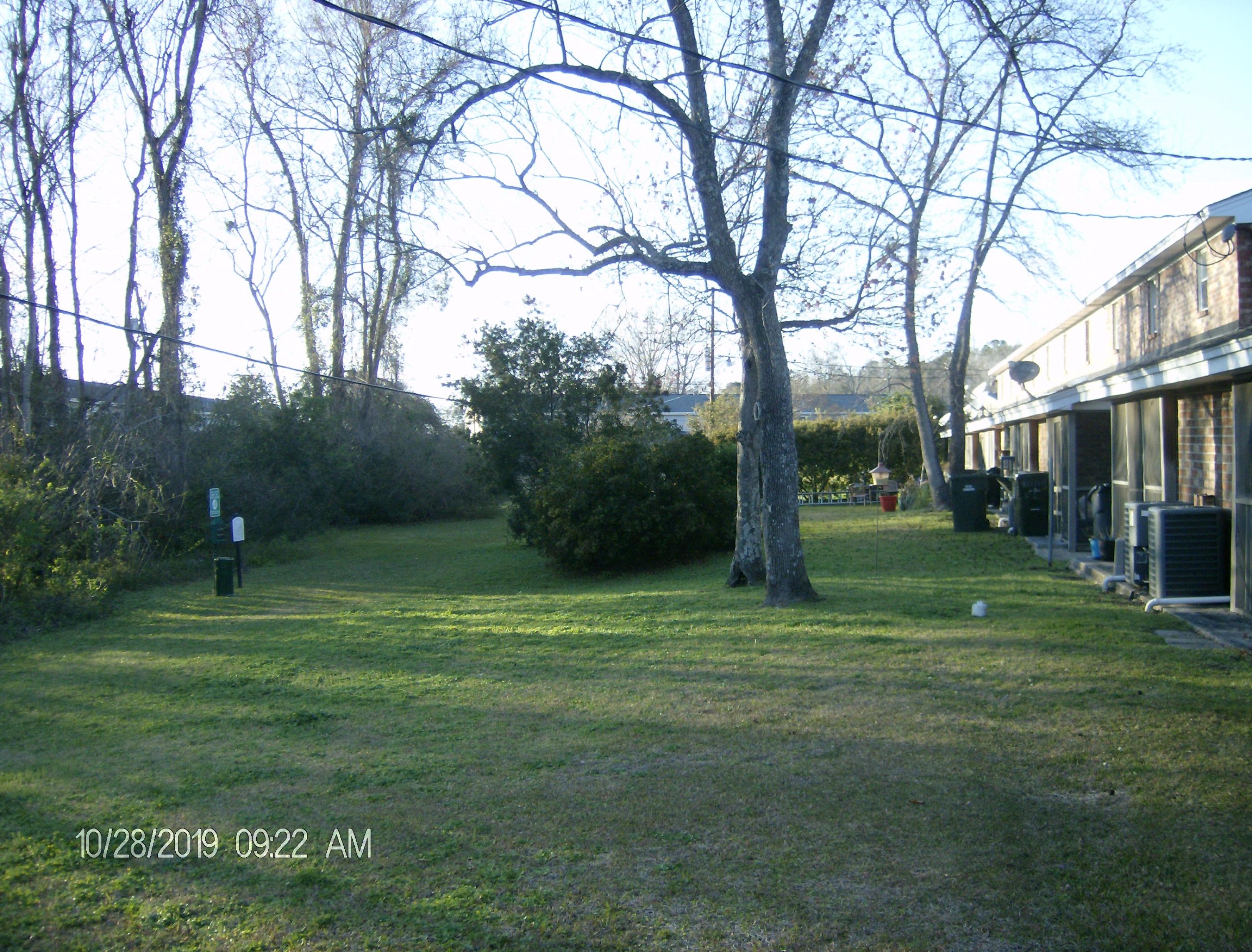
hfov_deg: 51.1
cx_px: 626
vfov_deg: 40.0
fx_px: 1308
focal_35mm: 36
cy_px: 476
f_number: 2.8
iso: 100
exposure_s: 1/253
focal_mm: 6
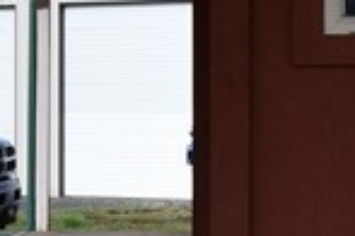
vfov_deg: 6.2
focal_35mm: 221
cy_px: 178
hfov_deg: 9.0
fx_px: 2179
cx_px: -232
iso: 400
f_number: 11
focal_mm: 20
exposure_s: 1/400
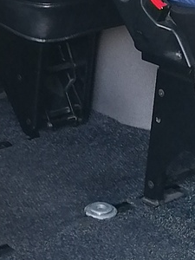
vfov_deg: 13.2
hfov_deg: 10.2
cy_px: -88
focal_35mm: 144
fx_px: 1082
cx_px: -25
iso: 100
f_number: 1.8
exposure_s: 1/100
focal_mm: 4.75
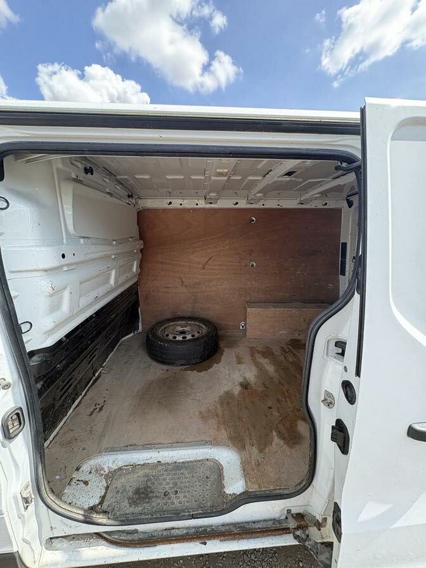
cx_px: 213
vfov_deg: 102.1
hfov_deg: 85.7
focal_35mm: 14
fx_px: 230
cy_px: 284
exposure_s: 1/191
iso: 64
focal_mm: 2.22
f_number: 2.2
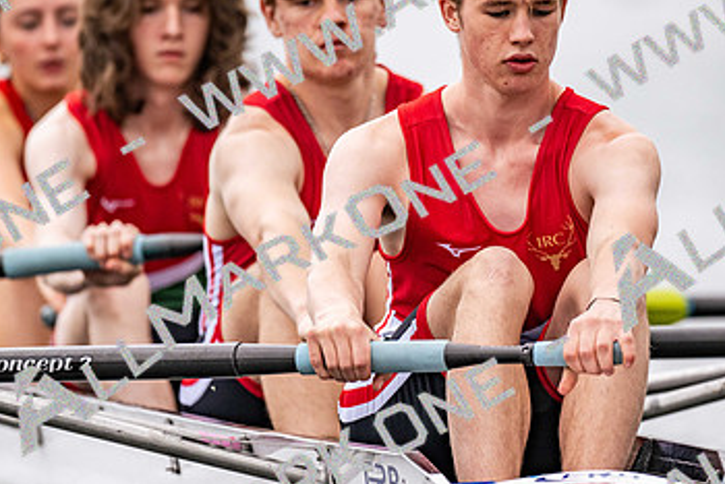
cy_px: 135
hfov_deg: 2.1
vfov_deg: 1.4
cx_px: 435
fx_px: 20014
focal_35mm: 993
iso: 800
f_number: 4
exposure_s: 1/2500
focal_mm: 600
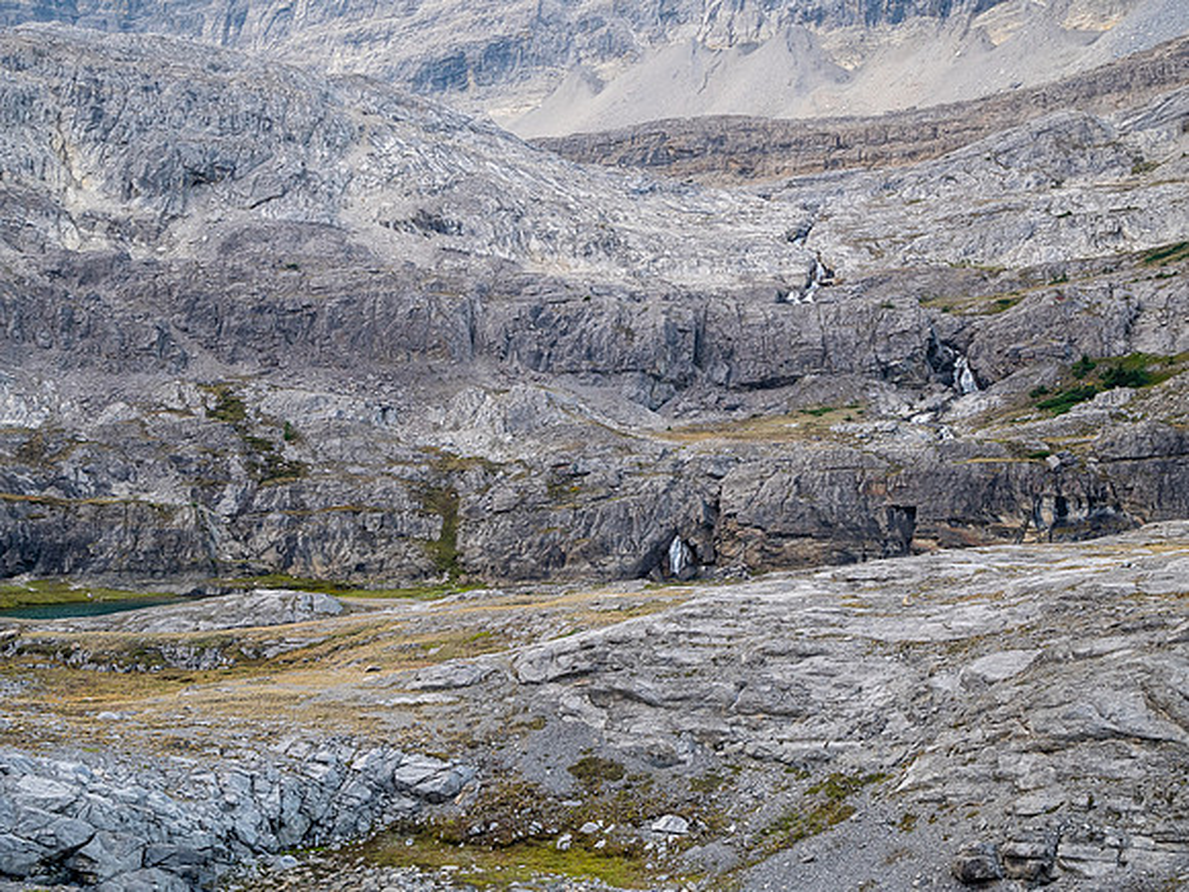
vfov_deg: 22.9
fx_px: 2198
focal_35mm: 64
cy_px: 446
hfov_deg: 30.3
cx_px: 594
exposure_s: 1/80
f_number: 8
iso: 250
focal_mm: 32
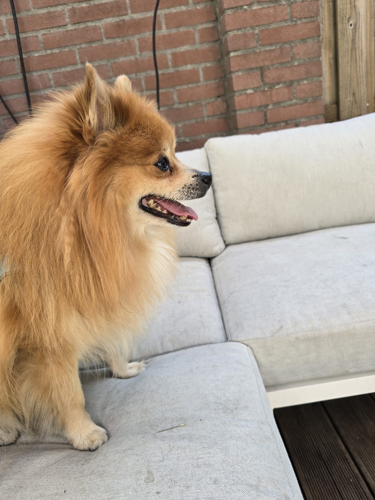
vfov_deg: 71.6
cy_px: 259
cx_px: 192
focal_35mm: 24
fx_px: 347
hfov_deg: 56.8
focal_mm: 6.3
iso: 50
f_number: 1.7
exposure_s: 1/180
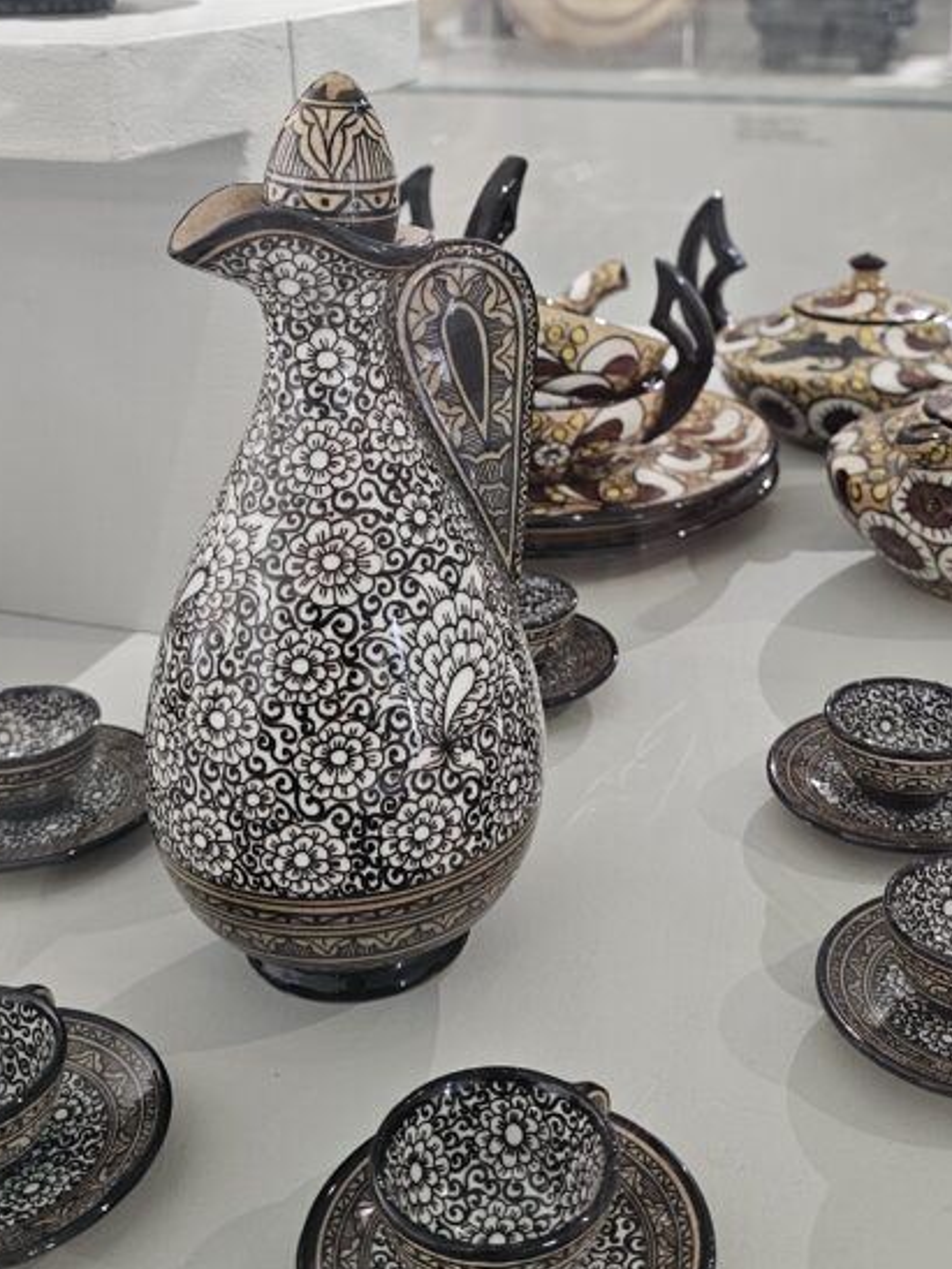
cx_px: 558
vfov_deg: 43.3
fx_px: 1577
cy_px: 438
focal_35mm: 43
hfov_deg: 33.5
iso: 160
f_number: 1.7
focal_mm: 6.3
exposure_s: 1/100
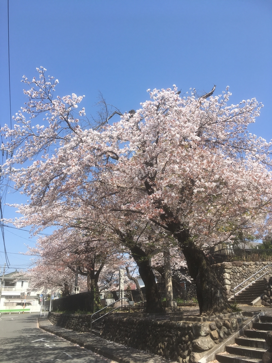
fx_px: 304
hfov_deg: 48.2
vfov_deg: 61.7
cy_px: 182
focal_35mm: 29
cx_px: 136
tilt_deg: +21.1
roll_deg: +0.5
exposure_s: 1/1115
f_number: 2.2
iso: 25
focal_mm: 4.15
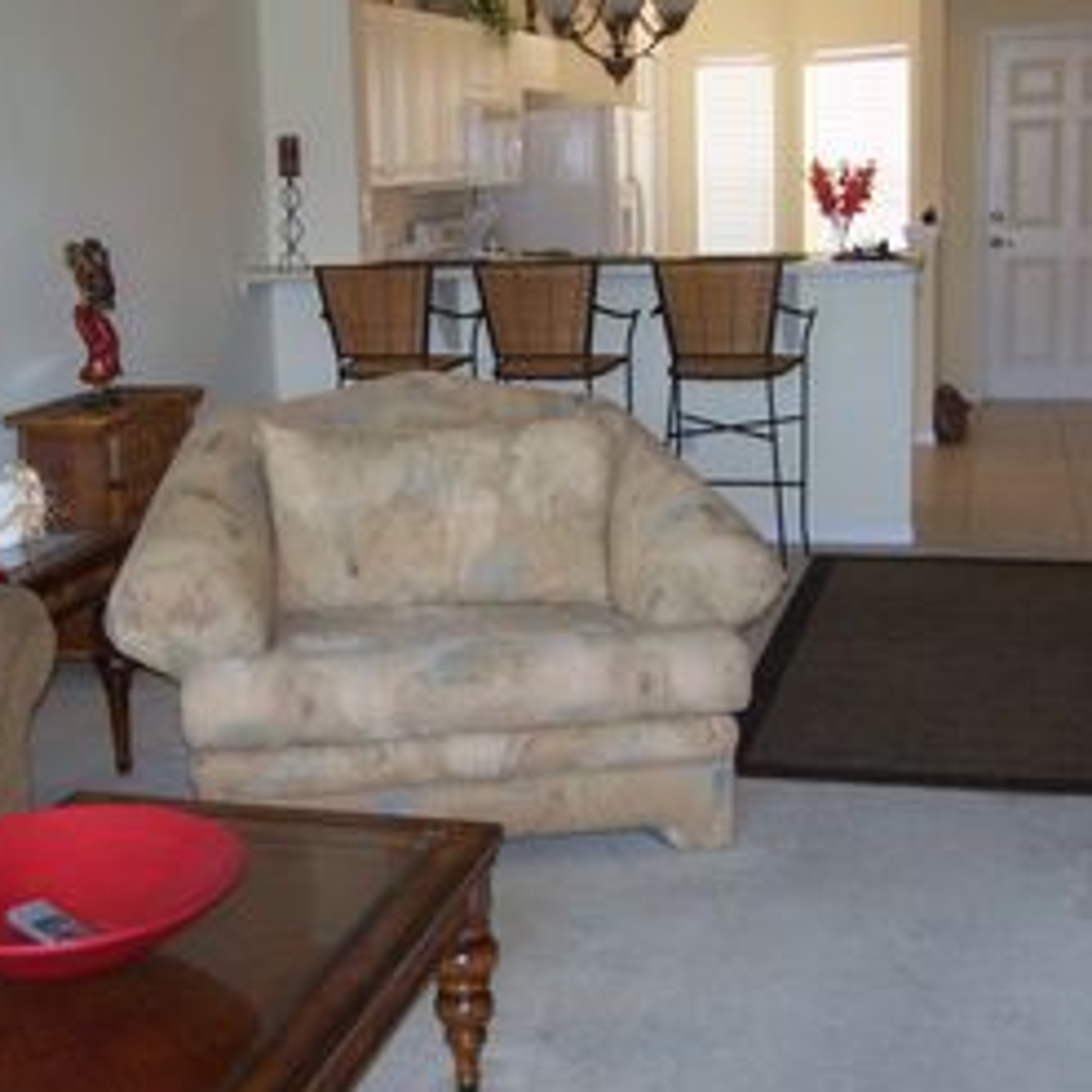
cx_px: 464
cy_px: 539
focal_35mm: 50
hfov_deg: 34.0
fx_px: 1785
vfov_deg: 34.0
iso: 140
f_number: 2.8
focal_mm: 6.3
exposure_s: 1/60
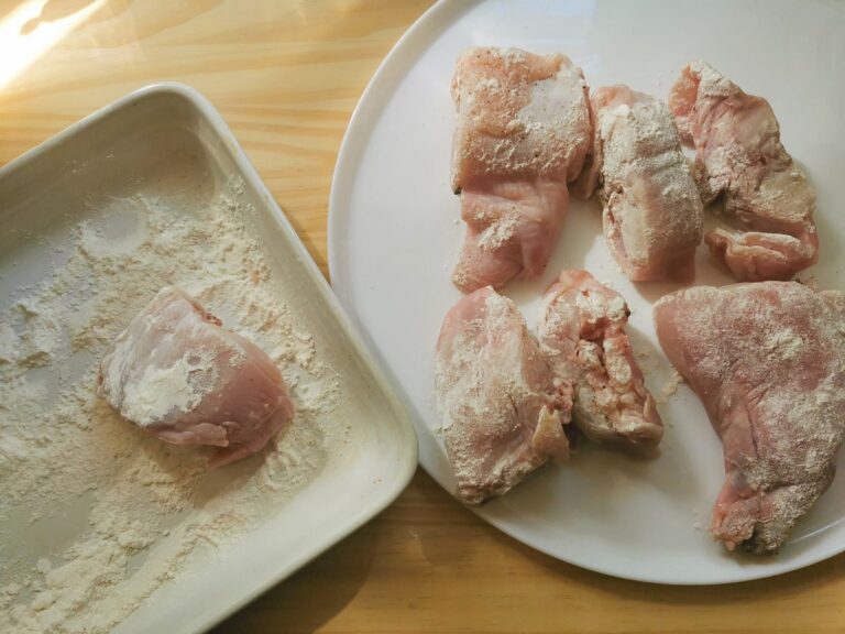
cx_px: 422
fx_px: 659
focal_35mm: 27
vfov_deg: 51.4
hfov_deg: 65.3
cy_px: 317
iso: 50
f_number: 1.6
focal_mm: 5.56
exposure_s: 1/388
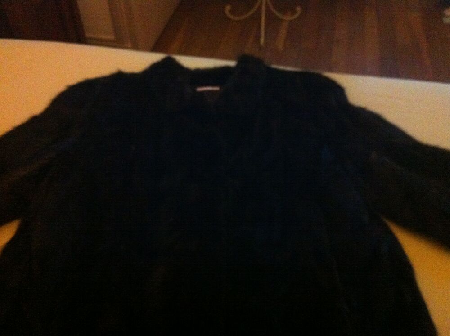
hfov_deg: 52.7
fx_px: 454
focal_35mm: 35
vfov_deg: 40.6
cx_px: 225
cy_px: 168
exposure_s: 1/15
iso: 1000
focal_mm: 3.85
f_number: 2.8
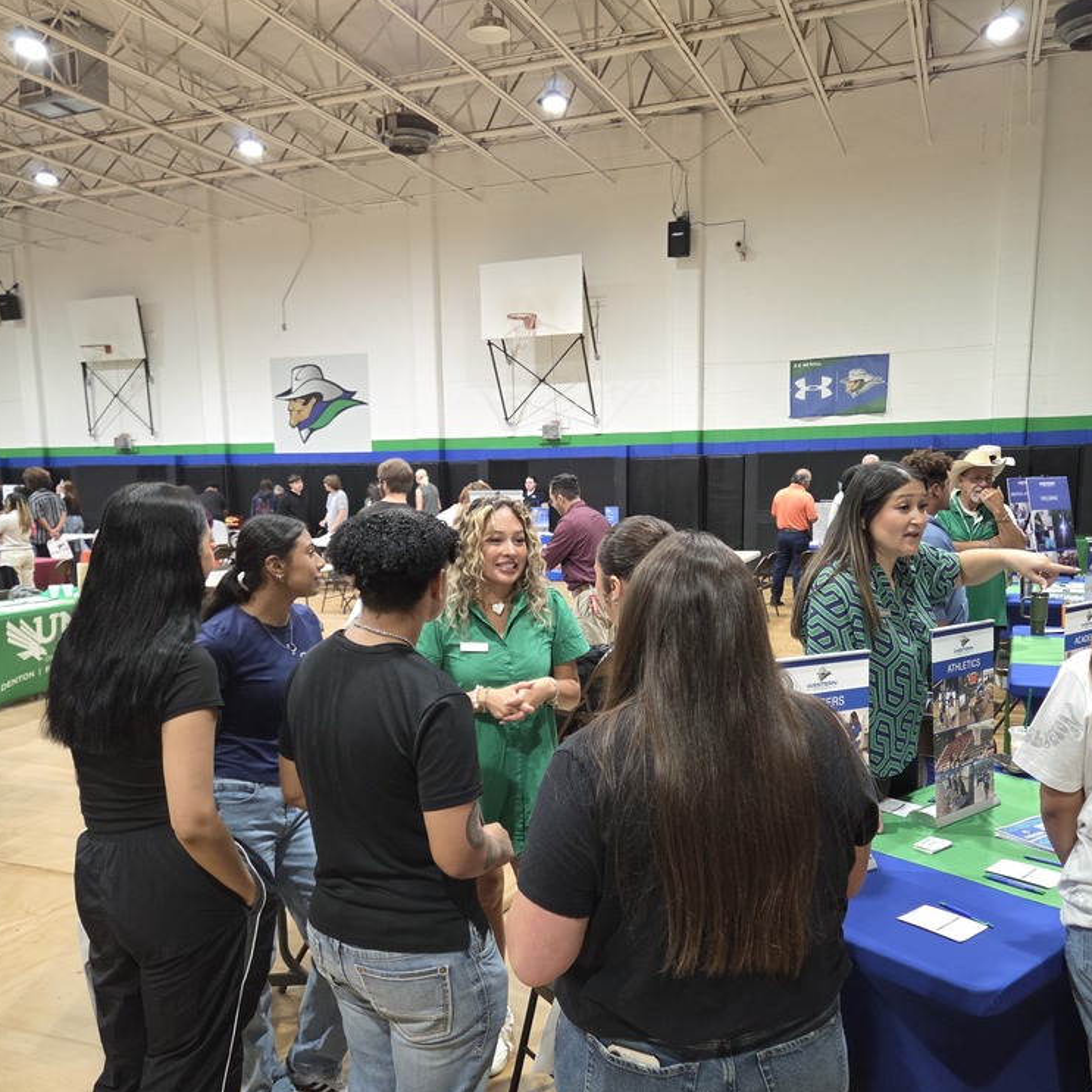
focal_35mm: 28
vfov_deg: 57.1
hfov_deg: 57.3
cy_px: 628
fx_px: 999
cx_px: 554
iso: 400
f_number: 1.8
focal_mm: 5.4
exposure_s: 1/120
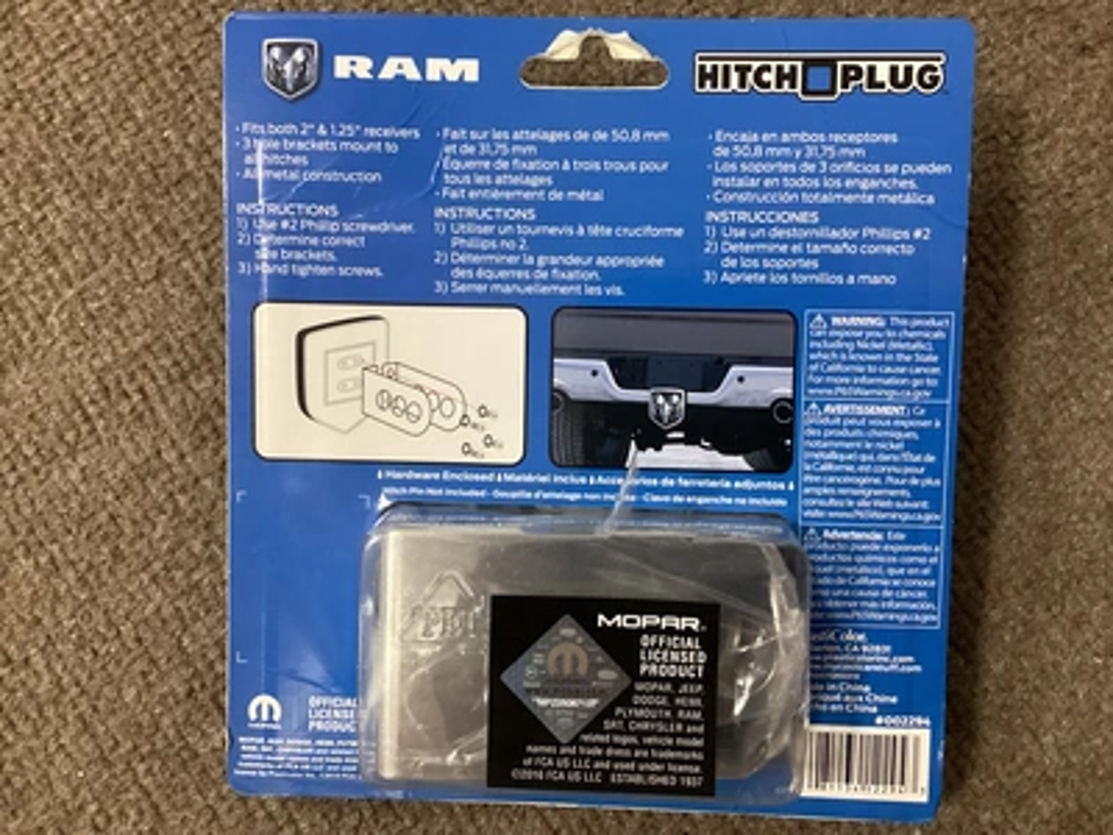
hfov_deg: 58.4
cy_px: 418
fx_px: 997
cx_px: 556
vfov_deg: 45.4
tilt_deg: -83.6
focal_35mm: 31
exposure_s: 1/40
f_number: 2.4
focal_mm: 3.3
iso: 320
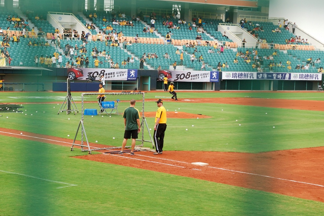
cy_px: 120
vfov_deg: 16.2
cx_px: 148
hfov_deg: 24.2
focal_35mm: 84
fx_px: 755
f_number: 5.6
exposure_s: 1/125
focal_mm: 50
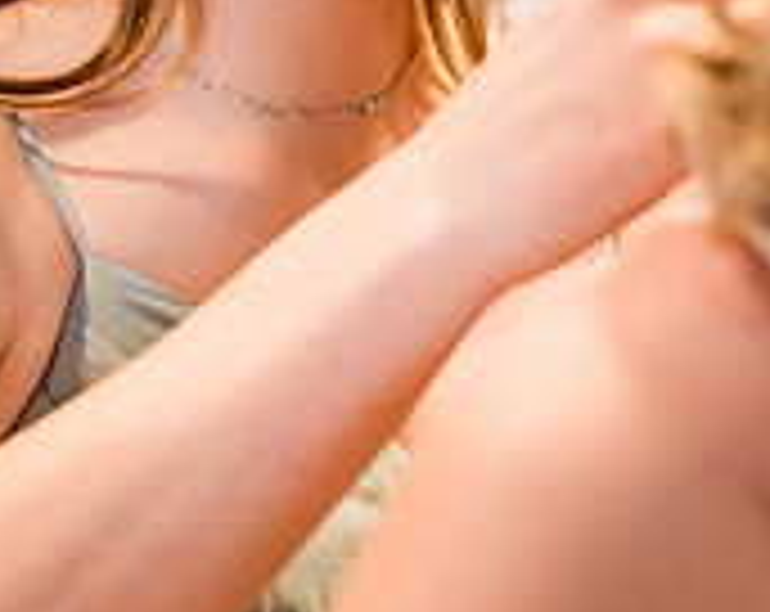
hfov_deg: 14.2
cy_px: 202
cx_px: 367
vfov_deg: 11.3
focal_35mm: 136
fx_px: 3092
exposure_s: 1/125
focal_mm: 55
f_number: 2.8
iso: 500
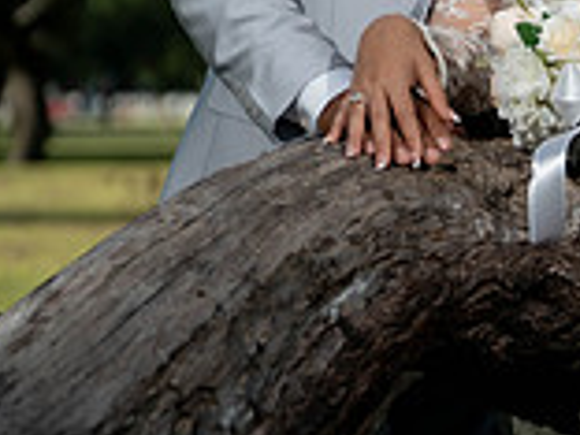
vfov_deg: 7.9
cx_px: 506
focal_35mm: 183
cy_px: -275
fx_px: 3066
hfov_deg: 10.8
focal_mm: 66
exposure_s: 1/2500
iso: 160
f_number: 2.5
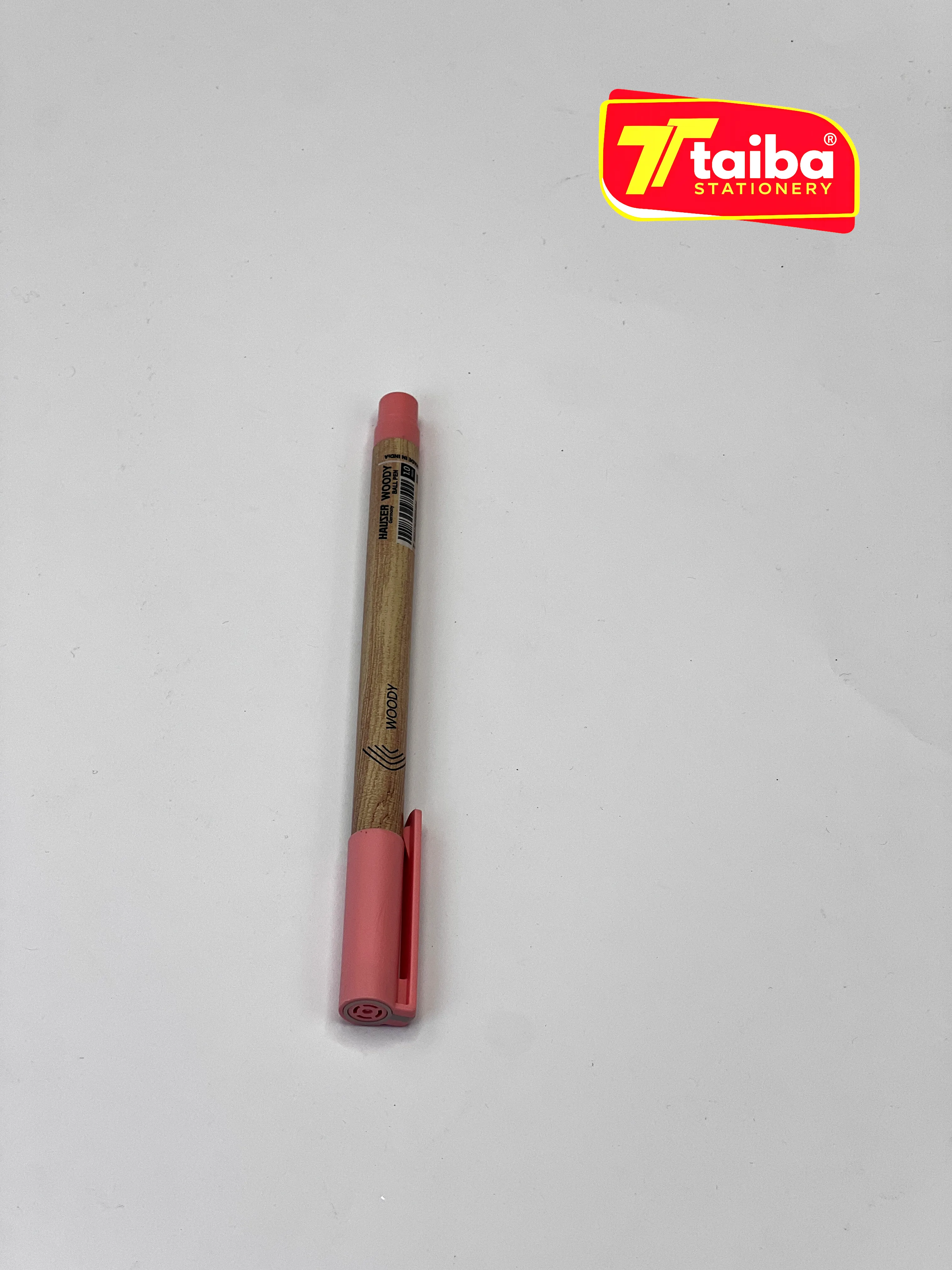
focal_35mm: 77
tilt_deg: -55.5
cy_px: 635
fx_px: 2824
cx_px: 476
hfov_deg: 19.1
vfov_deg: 25.3
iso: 32
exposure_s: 1/398
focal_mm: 9
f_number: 2.8
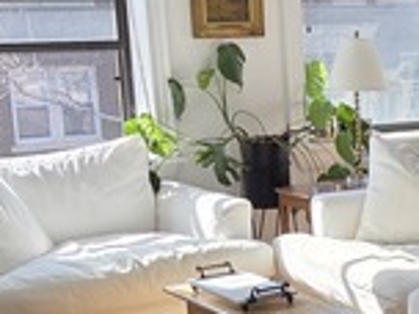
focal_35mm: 101
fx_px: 1223
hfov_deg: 18.0
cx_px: 562
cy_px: 266
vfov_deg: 14.5
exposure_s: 1/594
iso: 80
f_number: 1.8
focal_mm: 5.4
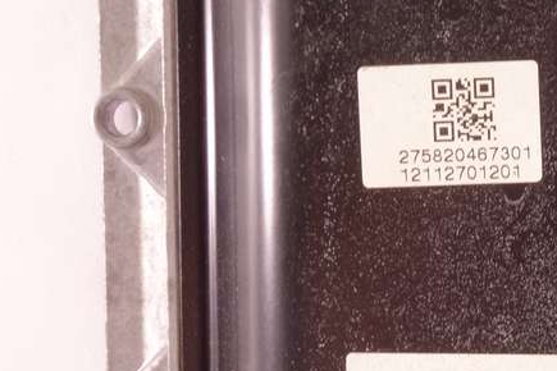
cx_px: 561
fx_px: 1361
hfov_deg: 22.2
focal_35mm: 88
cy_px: 266
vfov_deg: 15.5
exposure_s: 1/2
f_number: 11
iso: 200
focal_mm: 10.4
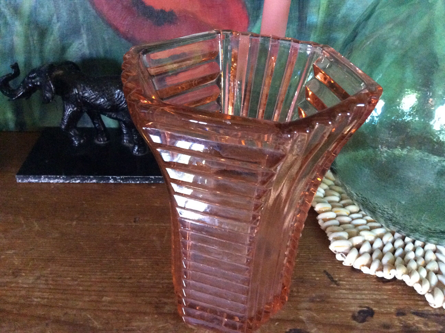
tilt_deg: -35.2
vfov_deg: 44.1
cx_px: 222
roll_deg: -0.7
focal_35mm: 32
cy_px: 166
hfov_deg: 56.9
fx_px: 411
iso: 500
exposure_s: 1/17
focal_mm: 3.3
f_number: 2.4
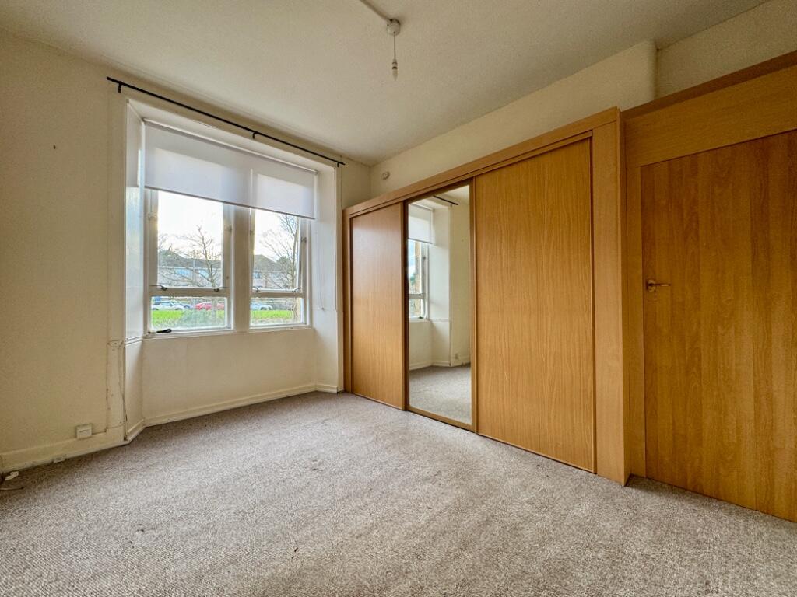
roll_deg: +1.7
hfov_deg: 102.1
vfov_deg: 85.7
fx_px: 322
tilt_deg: +2.0
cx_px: 398
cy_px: 298
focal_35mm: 14
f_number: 2.2
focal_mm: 2.22
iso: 125
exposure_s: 1/99
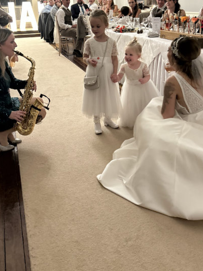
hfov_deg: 36.8
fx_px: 305
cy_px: 88
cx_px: 107
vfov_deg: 47.0
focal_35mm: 39
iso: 320
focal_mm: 5.7
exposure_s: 1/50
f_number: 1.5
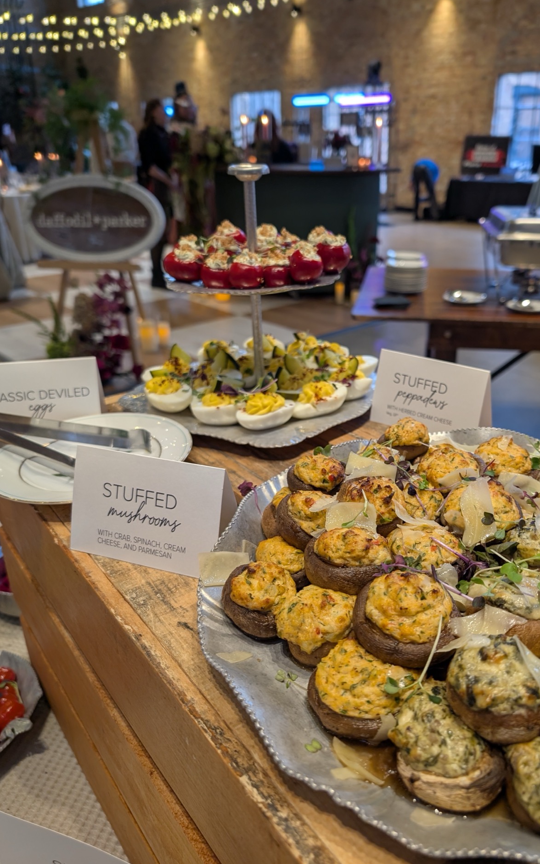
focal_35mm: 26
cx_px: 325
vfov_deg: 70.4
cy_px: 428
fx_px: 612
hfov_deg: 47.3
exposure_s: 1/40
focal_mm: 6.9
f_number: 1.68
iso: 78
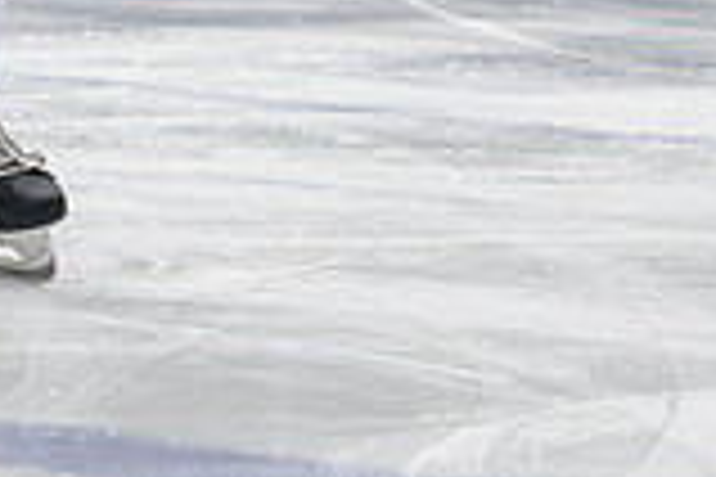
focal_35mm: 742
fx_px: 14756
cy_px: -176
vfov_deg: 1.9
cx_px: -109
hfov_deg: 2.8
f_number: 3.2
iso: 2000
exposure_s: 1/640
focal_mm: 135
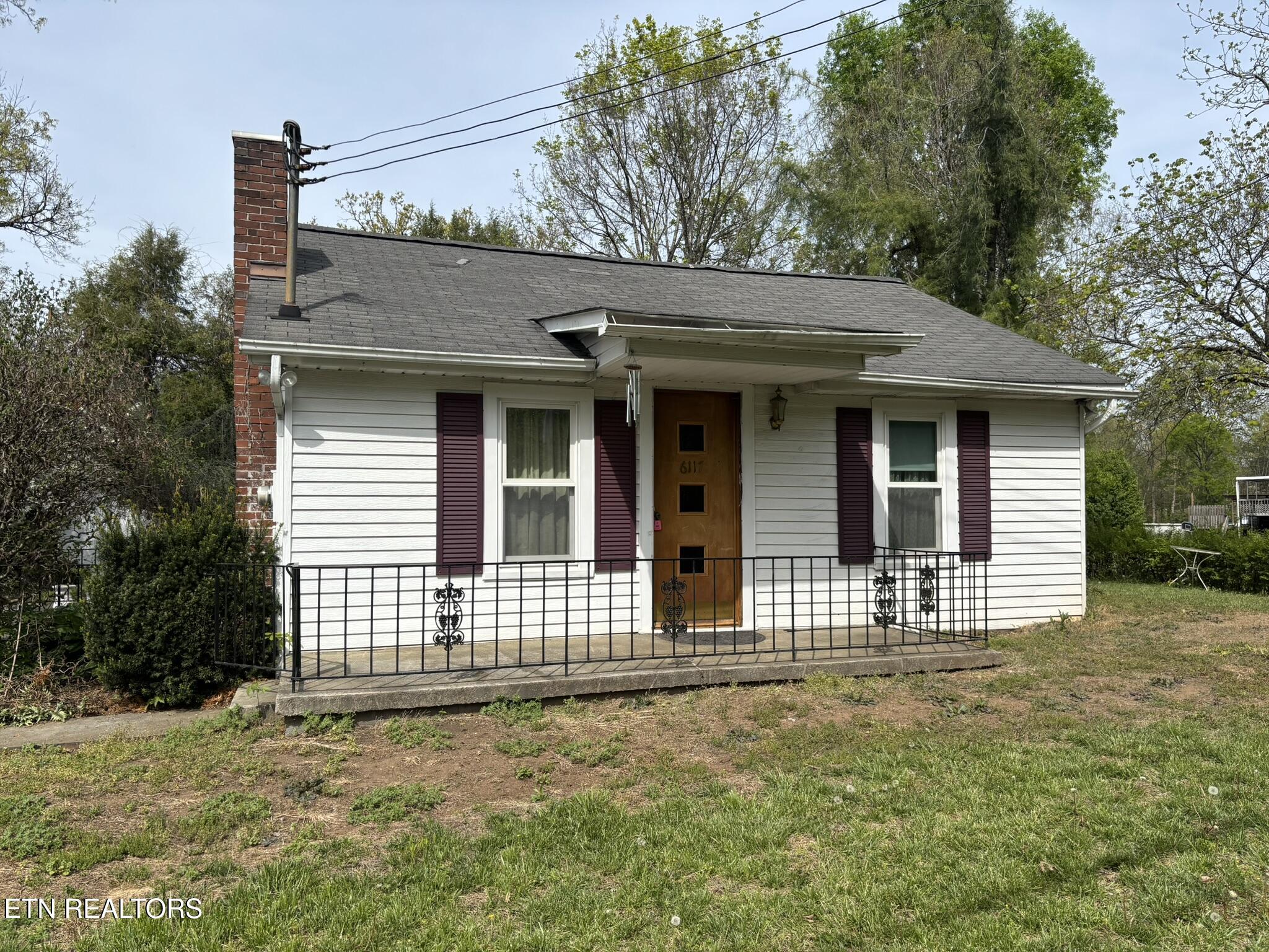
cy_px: 476
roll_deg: +0.2
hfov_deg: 67.3
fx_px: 953
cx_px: 634
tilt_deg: +1.9
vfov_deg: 53.1
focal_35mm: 26
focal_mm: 5.96
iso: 50
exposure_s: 1/3413
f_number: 1.6
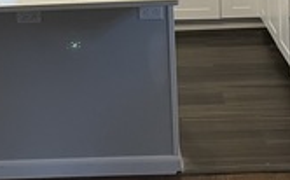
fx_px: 876
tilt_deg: -7.6
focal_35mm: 111
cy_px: -100
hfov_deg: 18.8
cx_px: 111
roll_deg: +2.9
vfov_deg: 11.2
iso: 160
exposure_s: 1/60
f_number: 1.6
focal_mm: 4.2
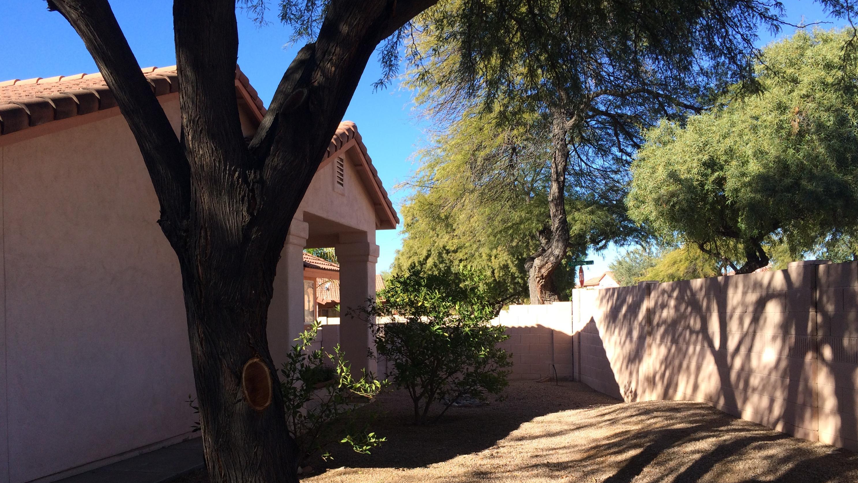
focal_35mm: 32
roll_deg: +2.6
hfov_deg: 61.0
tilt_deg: -1.0
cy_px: 320
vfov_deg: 36.3
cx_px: 434
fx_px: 728
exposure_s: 1/820
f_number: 2.2
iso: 32
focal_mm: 4.15
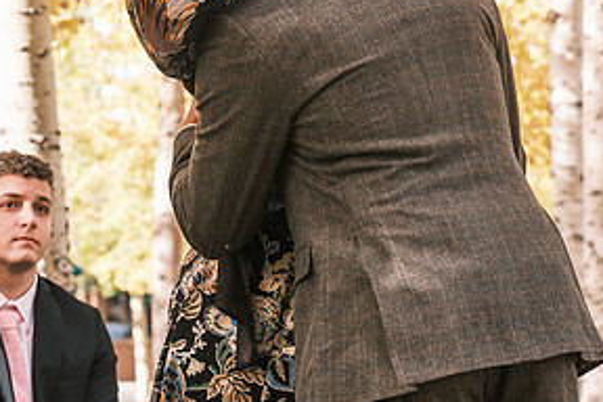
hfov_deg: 13.6
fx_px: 2529
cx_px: 299
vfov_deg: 9.1
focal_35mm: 151
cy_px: 93
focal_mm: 50
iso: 400
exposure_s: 1/500
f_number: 4
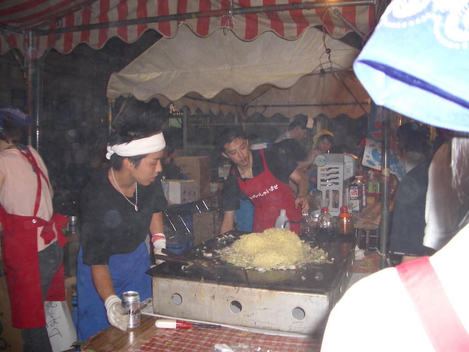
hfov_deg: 52.6
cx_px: 234
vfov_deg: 40.7
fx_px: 474
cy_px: 176
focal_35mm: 35
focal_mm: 5.8
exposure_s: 1/40
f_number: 2.6
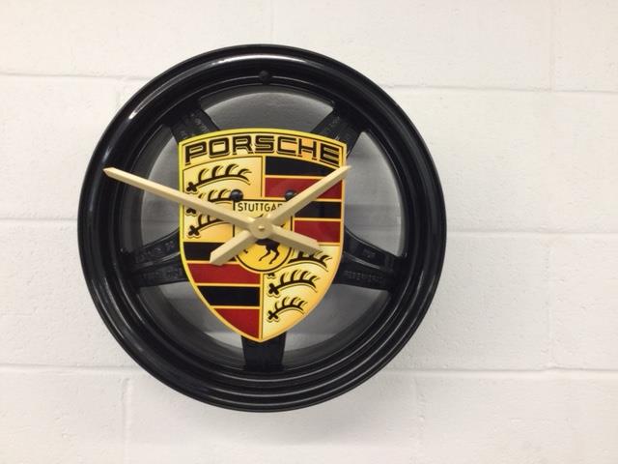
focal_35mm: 31
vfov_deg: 45.4
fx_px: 553
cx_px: 309
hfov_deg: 58.4
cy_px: 232
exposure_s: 1/33
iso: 125
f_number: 2.4
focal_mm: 3.3
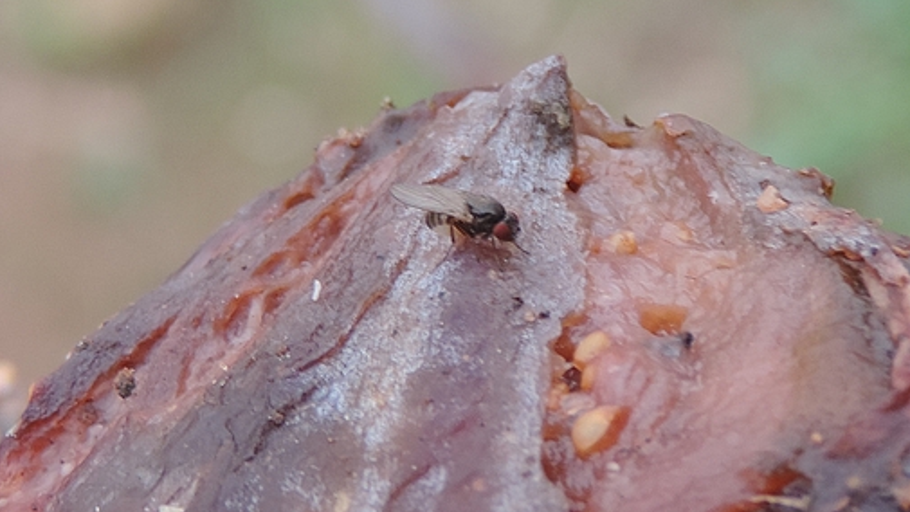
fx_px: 1665
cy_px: 186
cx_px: 487
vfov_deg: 17.4
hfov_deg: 30.6
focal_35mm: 69
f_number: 3.6
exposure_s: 1/60
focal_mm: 8.9
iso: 80
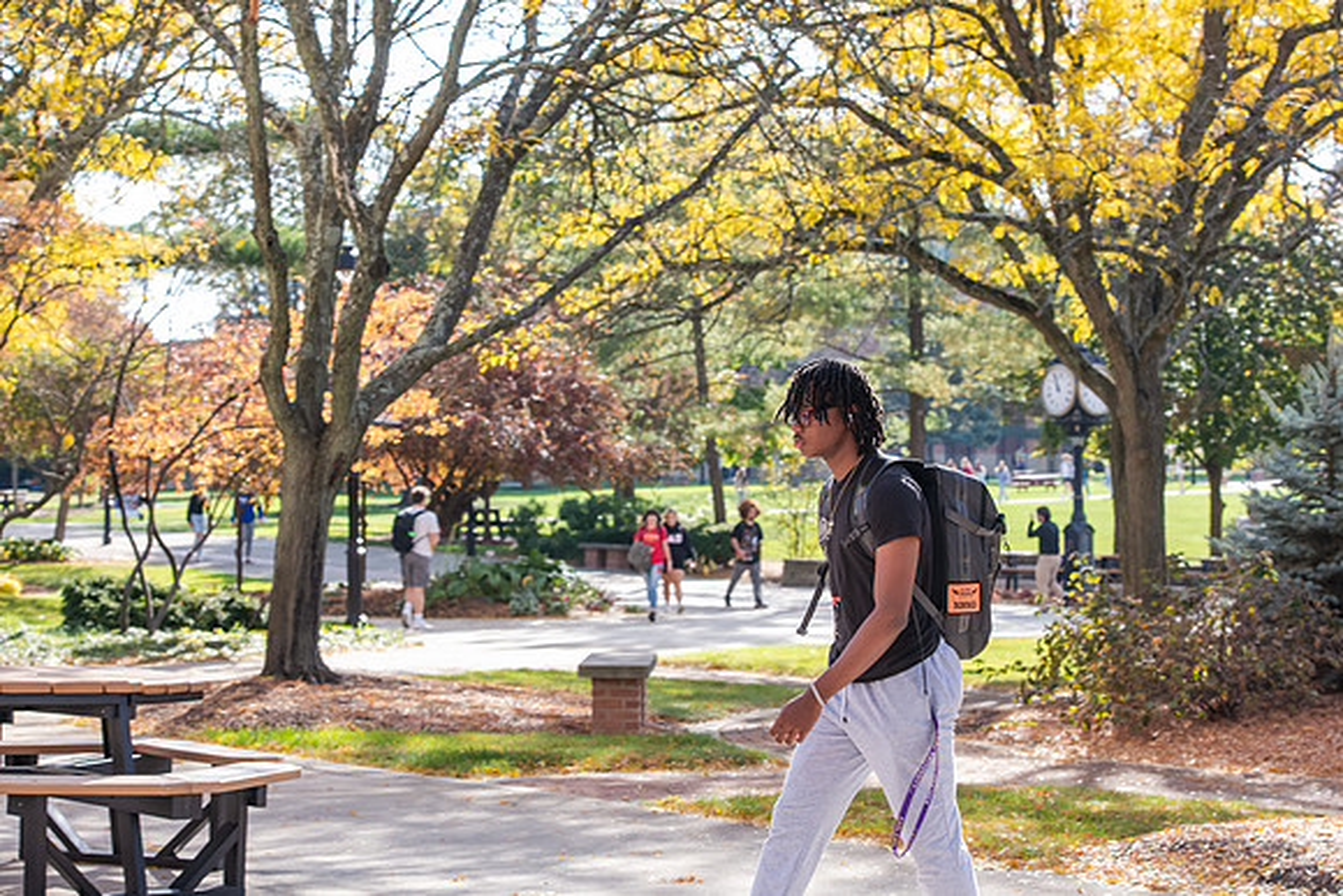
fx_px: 2910
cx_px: 672
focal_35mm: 78
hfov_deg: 26.0
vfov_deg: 17.5
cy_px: 448
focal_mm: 78
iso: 400
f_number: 7.1
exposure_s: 1/250
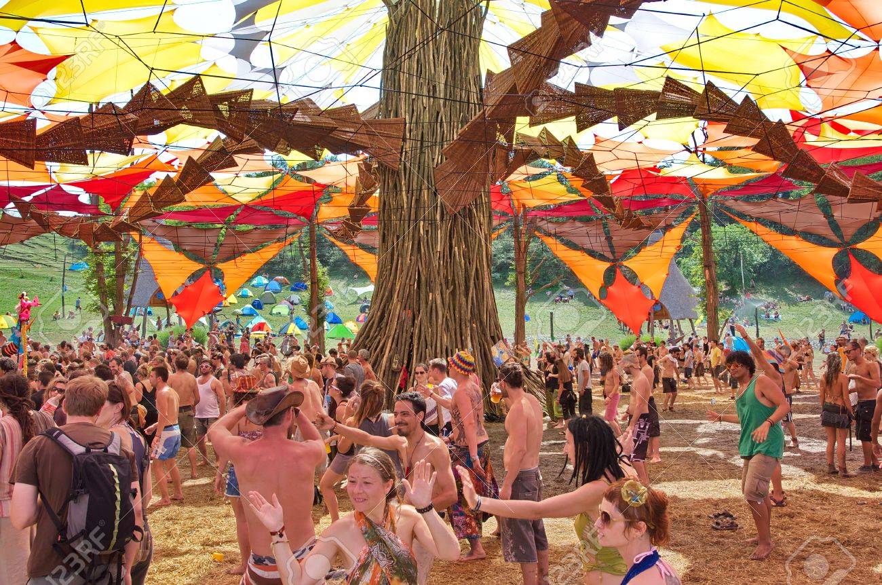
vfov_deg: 47.8
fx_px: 660
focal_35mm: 27
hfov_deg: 67.5
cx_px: 441
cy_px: 292
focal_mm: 18
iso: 200
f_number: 7.1
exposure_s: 1/200
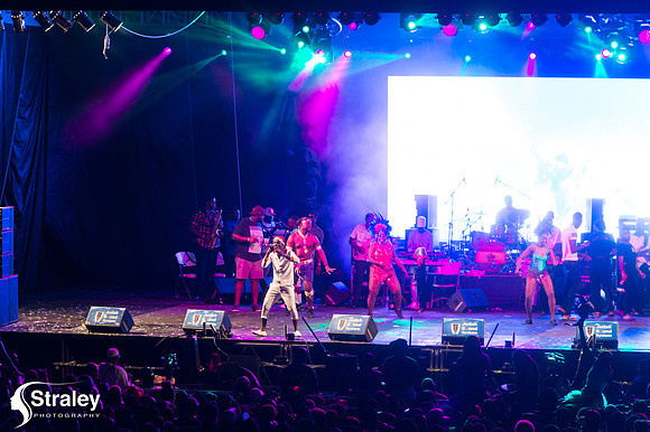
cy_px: 216
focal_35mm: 175
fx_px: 3158
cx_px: 325
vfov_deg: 7.8
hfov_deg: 11.8
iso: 3200
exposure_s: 1/200
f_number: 5.6
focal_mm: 175
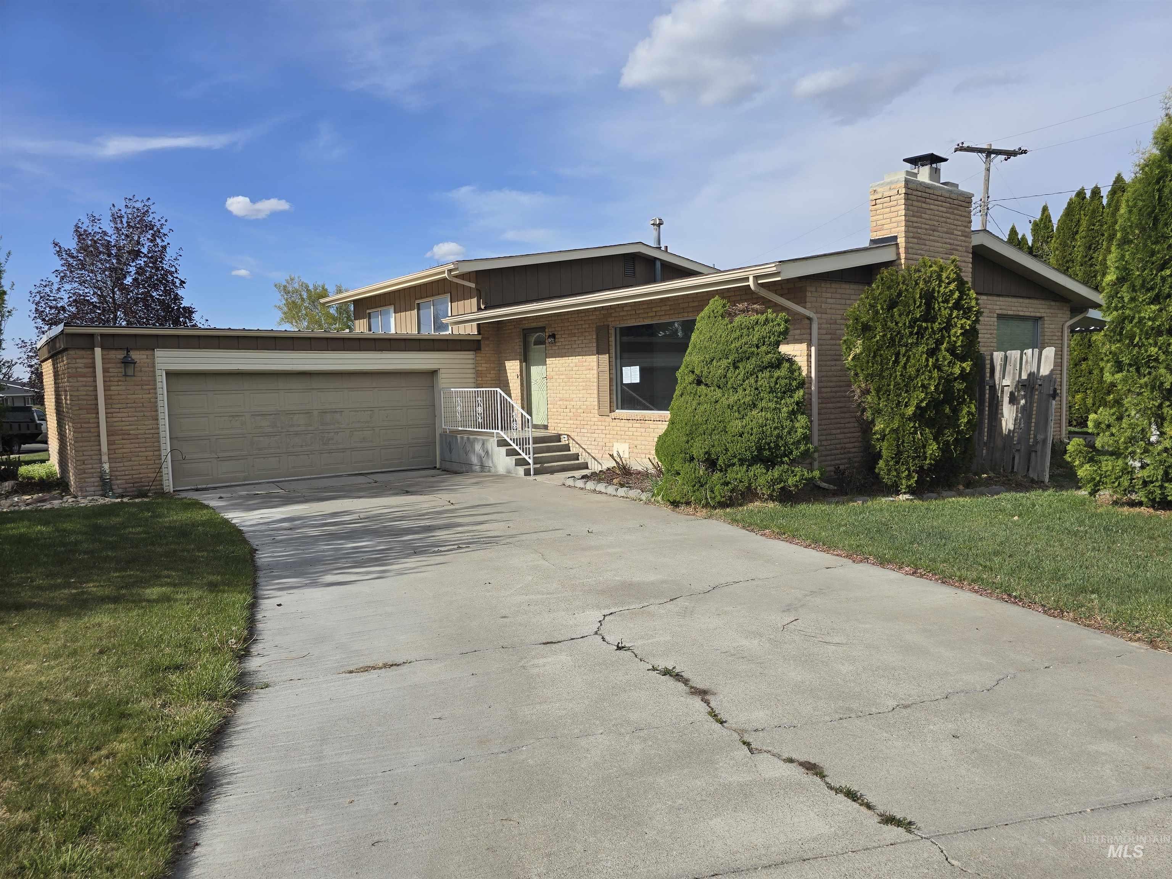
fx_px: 779
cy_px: 440
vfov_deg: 58.9
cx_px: 586
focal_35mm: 23
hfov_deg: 73.9
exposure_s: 1/1058
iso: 12
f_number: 1.7
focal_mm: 6.3
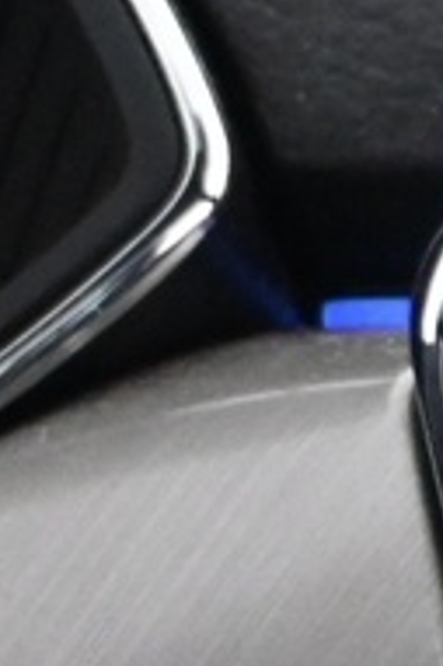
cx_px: 2759
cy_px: 1238
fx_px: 4833
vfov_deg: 7.6
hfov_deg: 4.1
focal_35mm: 261
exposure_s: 1/30
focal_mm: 20.5
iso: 3200
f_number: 3.8
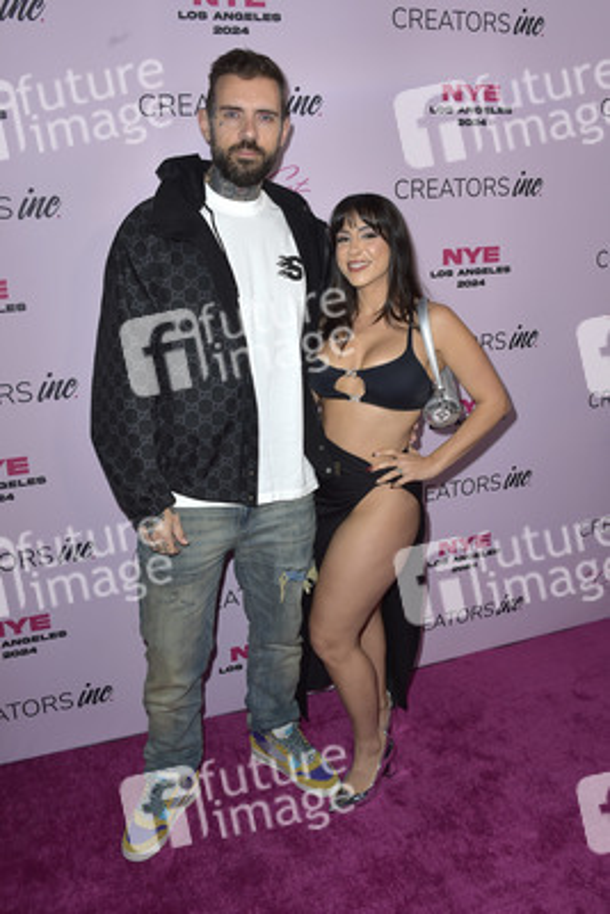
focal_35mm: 28
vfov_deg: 65.5
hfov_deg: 46.4
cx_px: 305
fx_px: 711
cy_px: 457
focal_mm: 28
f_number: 7.1
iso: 200
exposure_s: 1/250
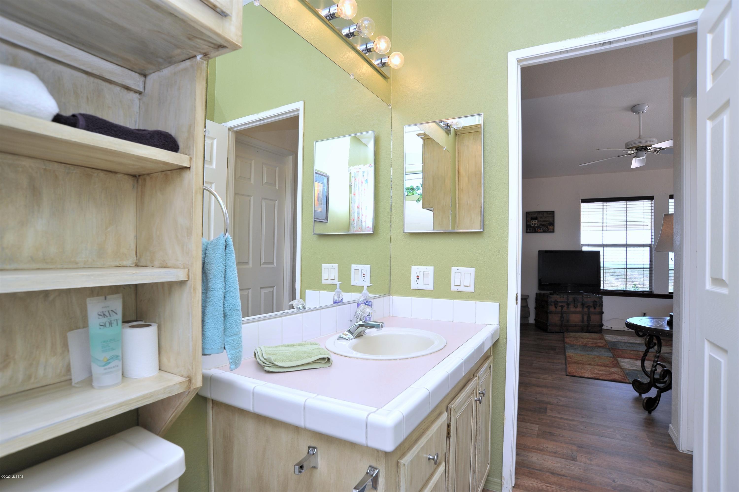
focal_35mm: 18
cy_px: 246
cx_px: 370
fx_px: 369
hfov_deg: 90.0
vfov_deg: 67.3
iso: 320
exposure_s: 1/50
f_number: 7.1
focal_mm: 18
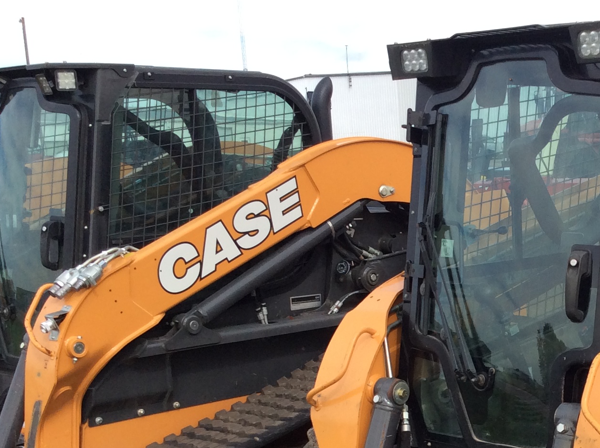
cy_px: 403
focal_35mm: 66
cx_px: 538
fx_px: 1142
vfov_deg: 21.7
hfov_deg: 28.3
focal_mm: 3.3
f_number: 2.4
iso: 32
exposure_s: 1/681
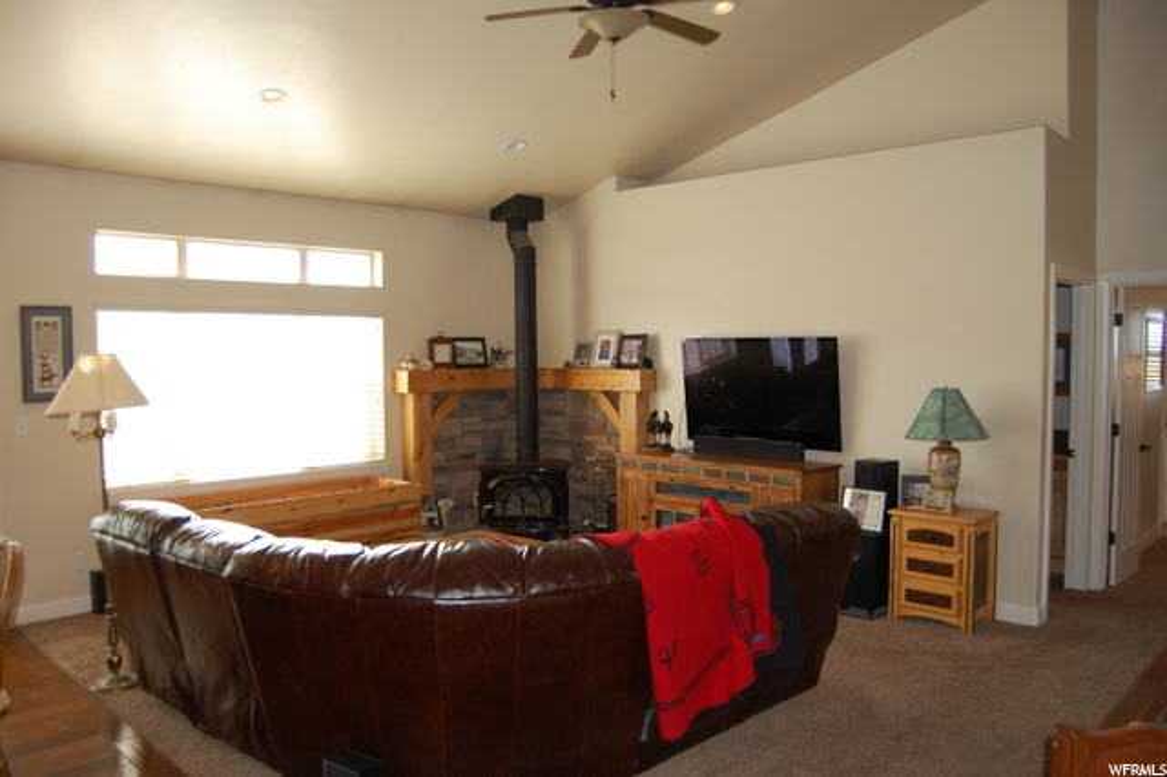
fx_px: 875
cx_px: 584
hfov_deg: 67.4
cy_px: 388
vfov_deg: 47.9
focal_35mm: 27
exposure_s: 1/60
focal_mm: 18
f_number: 3.5
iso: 400
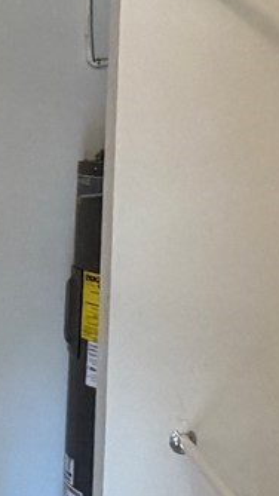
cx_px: 50
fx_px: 960
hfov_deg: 16.4
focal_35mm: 73
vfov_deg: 28.9
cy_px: 273
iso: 400
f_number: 2.2
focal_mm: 2.22
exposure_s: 1/60
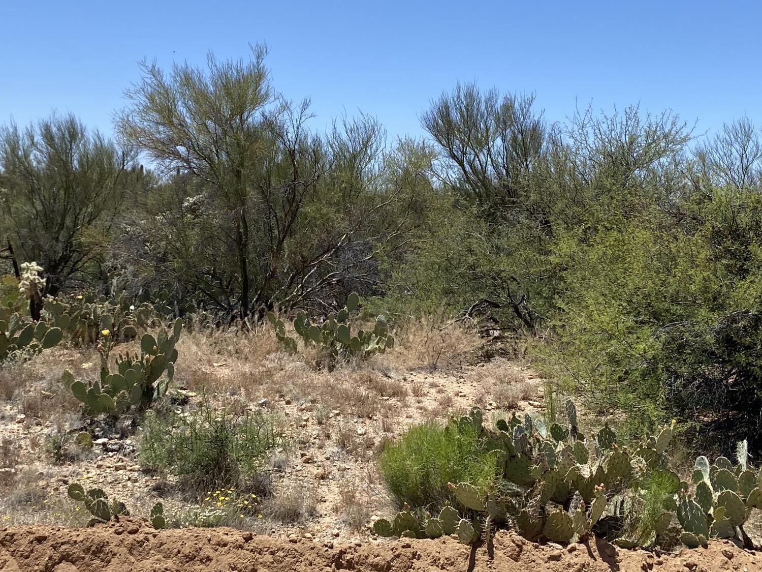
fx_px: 1145
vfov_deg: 27.5
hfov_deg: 36.8
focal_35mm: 52
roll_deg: -1.2
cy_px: 111
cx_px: 376
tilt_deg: +5.4
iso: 32
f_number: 1.8
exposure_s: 1/3300
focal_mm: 4.25
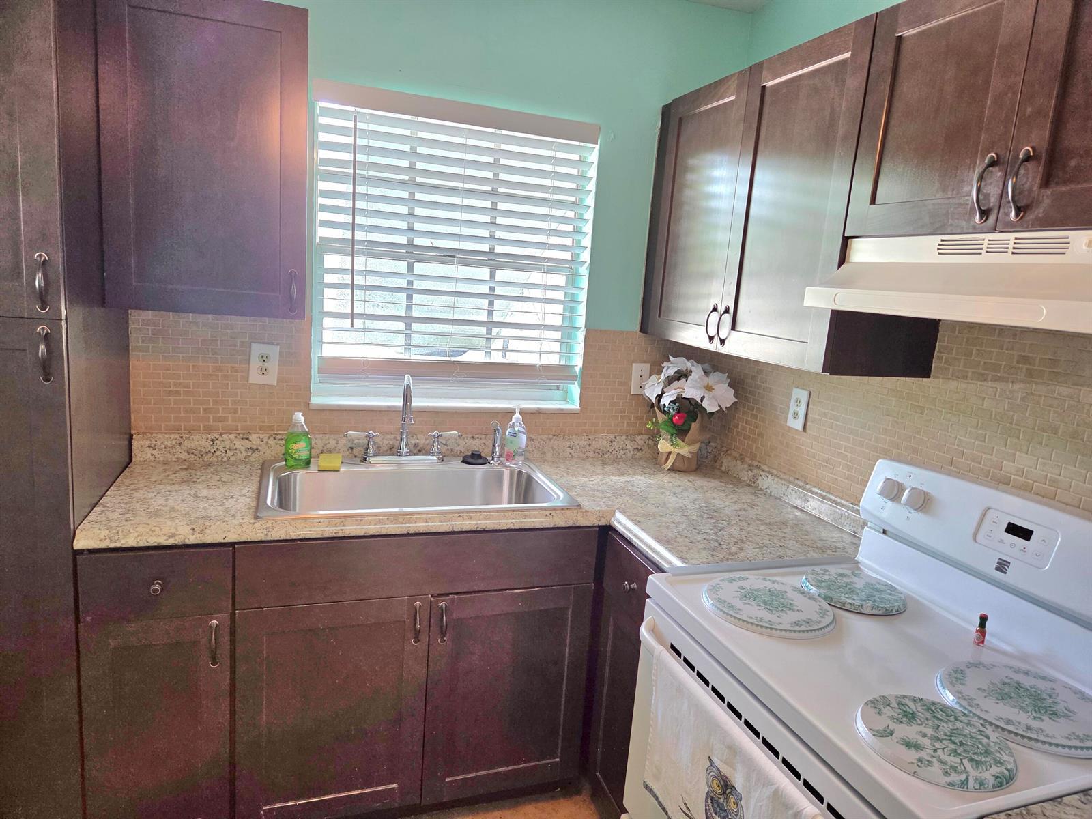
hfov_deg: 73.9
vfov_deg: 58.9
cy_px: 410
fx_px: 726
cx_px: 546
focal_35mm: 23
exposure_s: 1/120
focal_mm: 5.4
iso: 200
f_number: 1.8
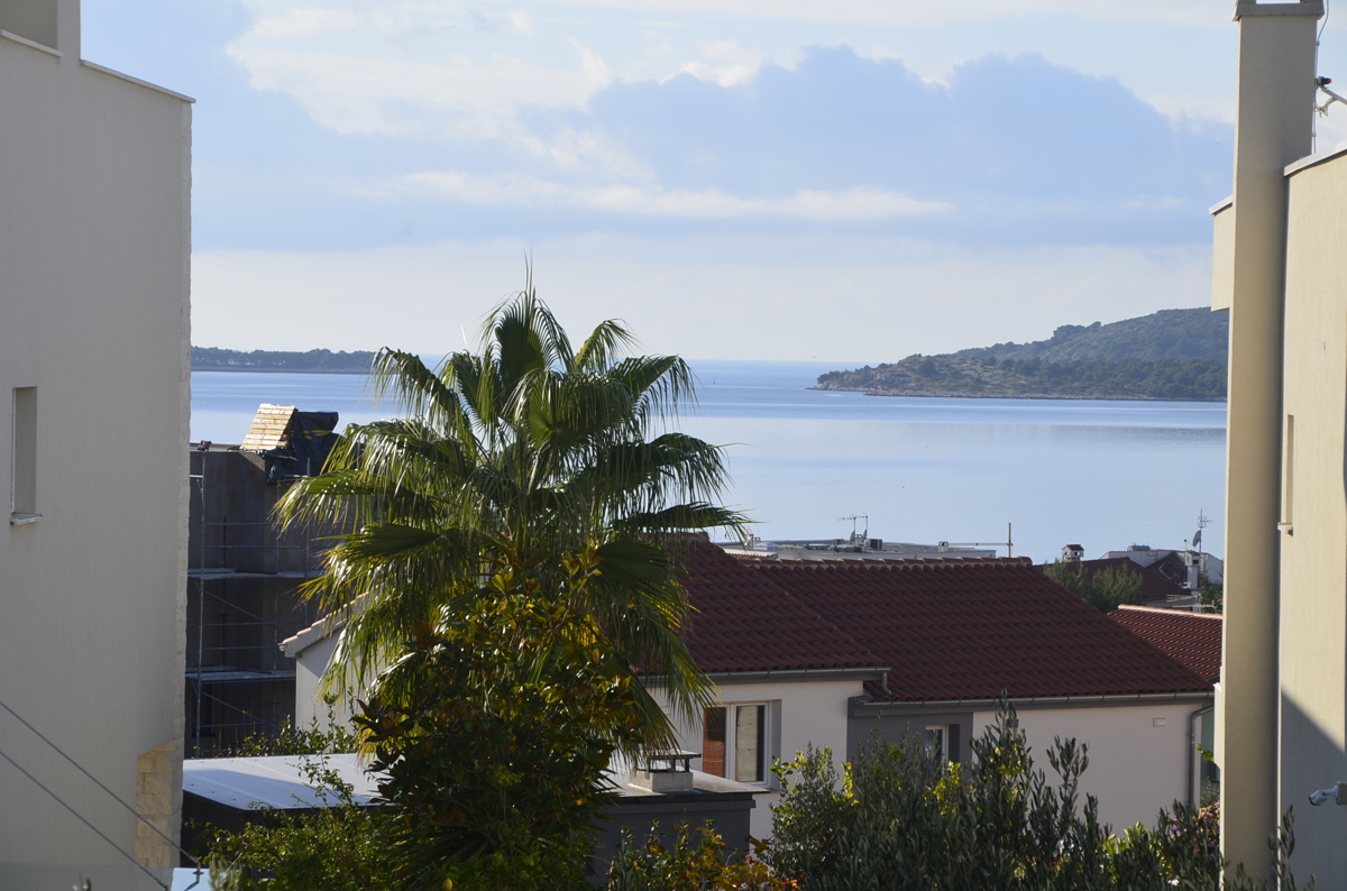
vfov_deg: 10.7
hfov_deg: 16.1
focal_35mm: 128
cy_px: 446
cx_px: 674
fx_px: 4759
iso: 100
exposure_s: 1/125
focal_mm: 85
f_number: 11
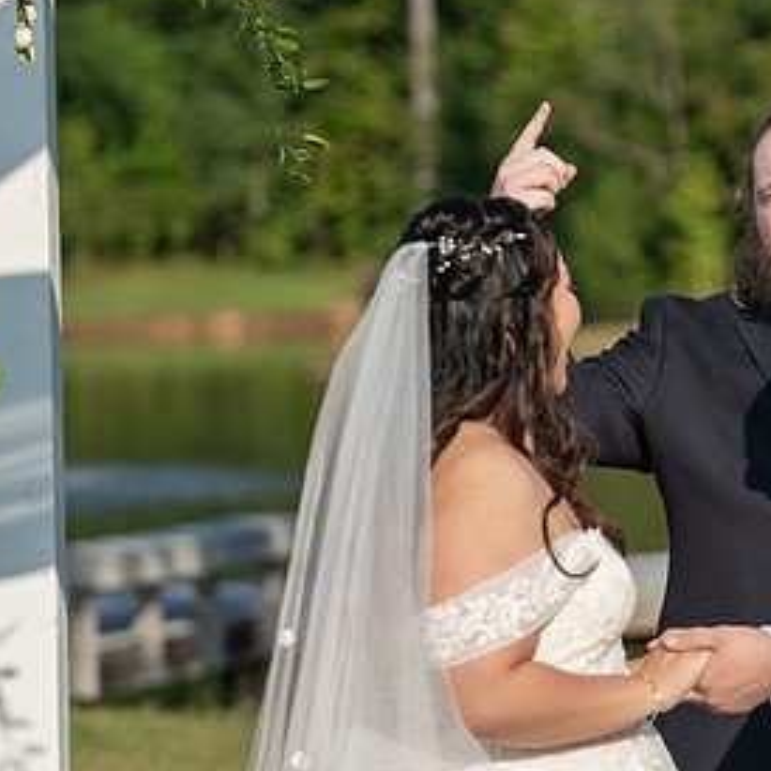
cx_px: 863
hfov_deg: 6.2
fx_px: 7106
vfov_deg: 6.2
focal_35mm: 282
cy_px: 486
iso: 100
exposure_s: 1/1000
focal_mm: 134
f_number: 4
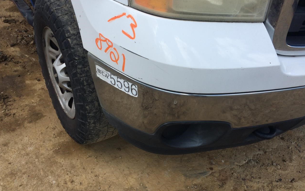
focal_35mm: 31
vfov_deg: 40.6
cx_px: 152
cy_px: 105
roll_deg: -10.3
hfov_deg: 61.2
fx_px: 258
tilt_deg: -34.5
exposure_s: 1/1140
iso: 32
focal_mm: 4.15
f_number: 2.2
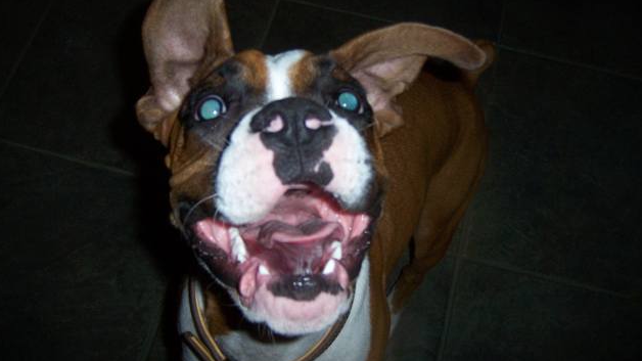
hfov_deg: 50.5
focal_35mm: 40
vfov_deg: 29.7
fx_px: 681
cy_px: 160
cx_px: 321
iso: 160
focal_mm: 6.2
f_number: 2.8
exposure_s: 1/60
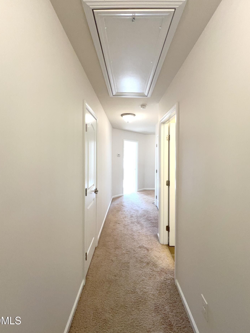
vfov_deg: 102.0
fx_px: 135
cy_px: 158
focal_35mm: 14
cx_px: 127
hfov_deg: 85.7
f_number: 1.8
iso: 64
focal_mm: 1.57
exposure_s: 1/30
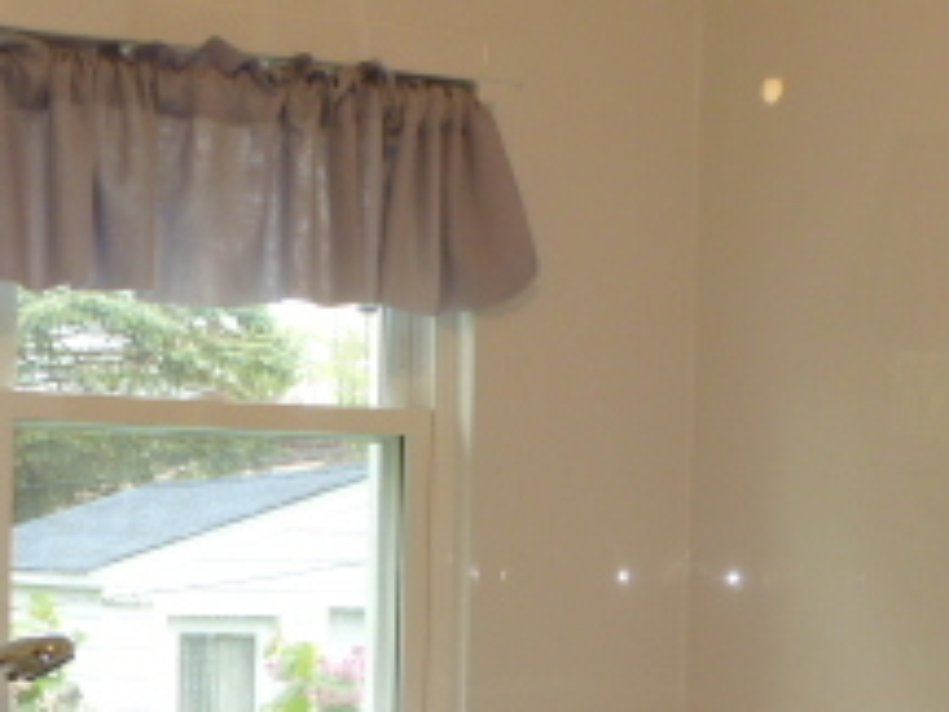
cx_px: 281
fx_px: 1946
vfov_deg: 20.1
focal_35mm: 71
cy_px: 712
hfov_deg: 27.2
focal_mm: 4.3
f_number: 3.3
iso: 160
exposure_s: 1/60
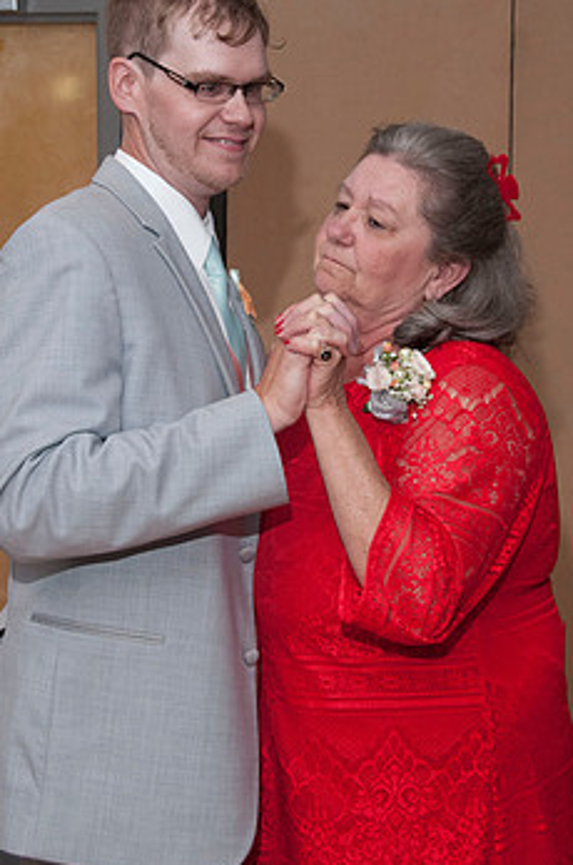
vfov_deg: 27.3
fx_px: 1774
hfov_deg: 18.4
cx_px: 293
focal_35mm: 74
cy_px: 339
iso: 800
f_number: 5.6
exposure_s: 1/60
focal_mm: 38
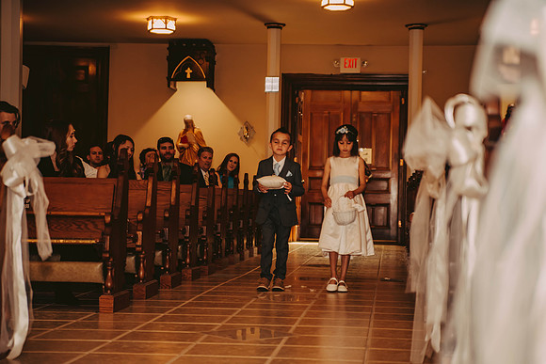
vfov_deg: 18.2
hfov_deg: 27.0
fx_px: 1138
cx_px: 273
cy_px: 182
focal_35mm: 75
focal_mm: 75
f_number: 2.8
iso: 800
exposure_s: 1/100
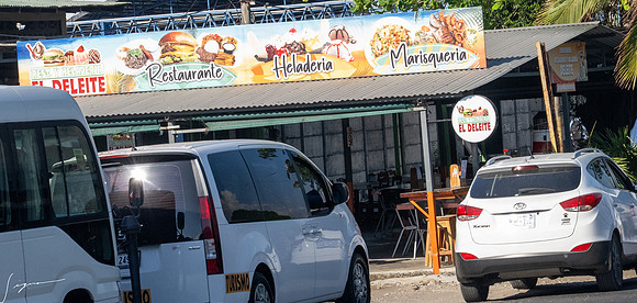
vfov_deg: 5.5
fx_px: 3149
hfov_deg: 11.6
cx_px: 344
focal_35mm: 193
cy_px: 230
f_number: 8
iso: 1000
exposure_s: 1/500
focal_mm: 70
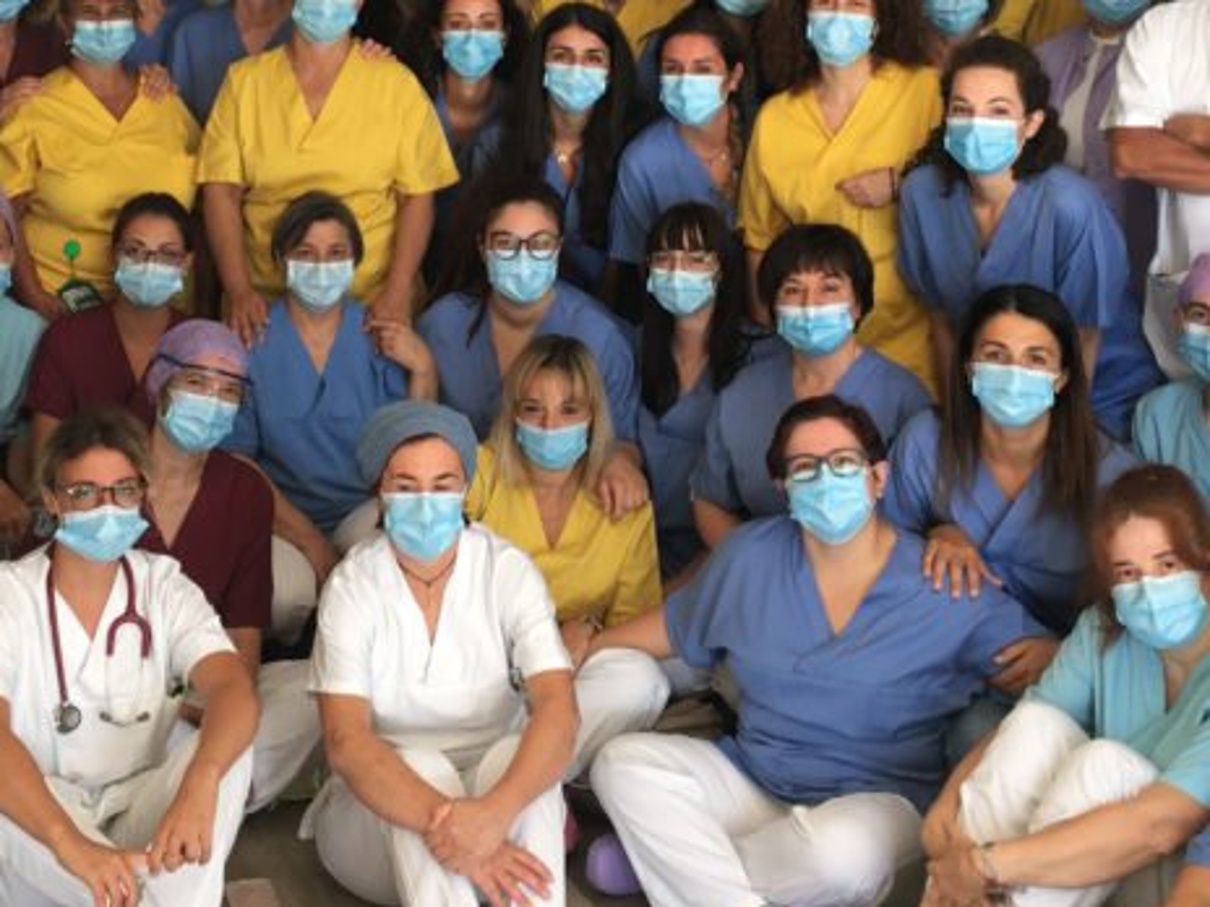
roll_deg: -0.7
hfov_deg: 30.2
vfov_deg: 22.2
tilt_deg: -3.1
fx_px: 2237
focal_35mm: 64
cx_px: 501
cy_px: 42
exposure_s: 1/50
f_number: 2.2
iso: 32
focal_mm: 4.15
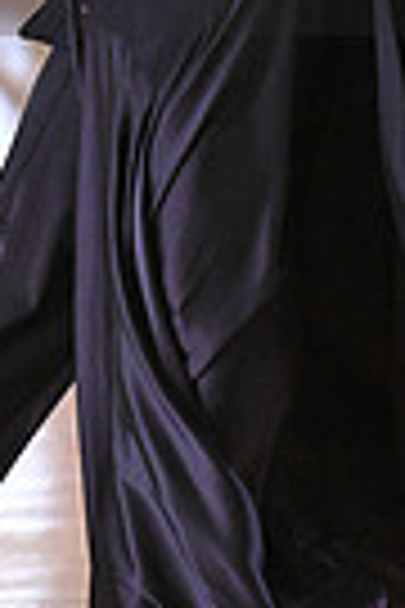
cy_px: -113
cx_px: 160
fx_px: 13803
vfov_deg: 2.5
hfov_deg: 1.7
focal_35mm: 818
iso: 4500
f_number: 5
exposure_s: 1/400
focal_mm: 190
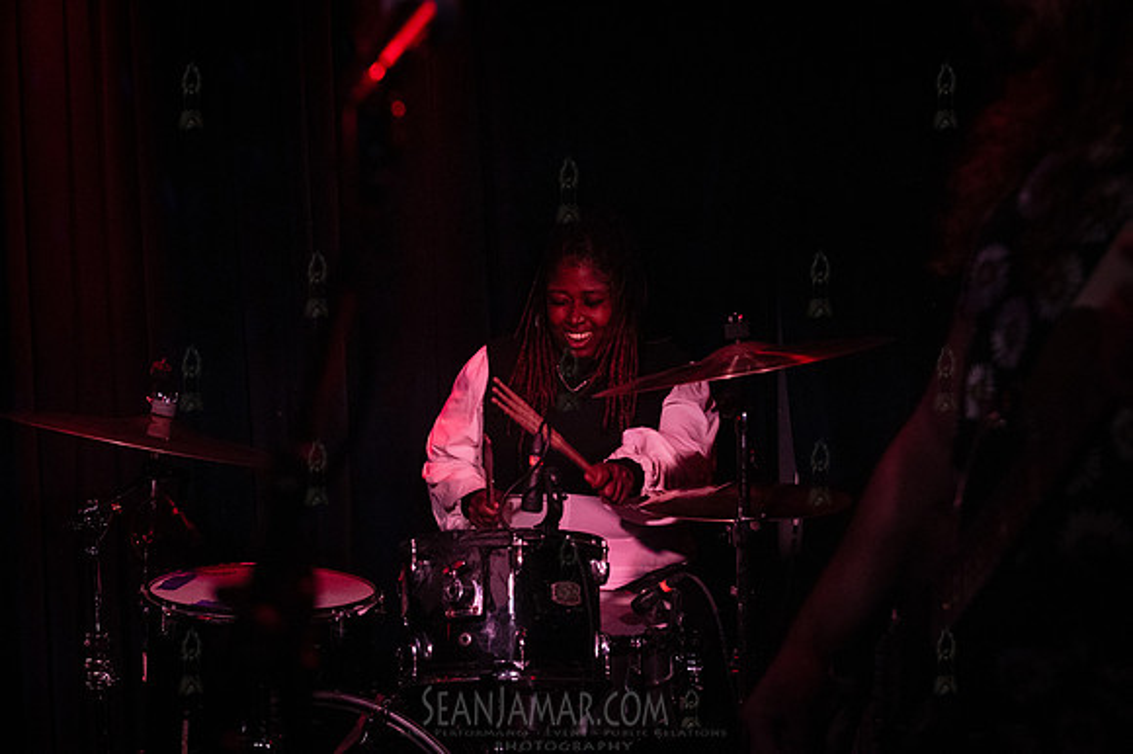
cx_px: 566
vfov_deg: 24.2
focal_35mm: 56
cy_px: 377
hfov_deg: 35.7
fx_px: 1761
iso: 12800
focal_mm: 56
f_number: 4
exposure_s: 1/400
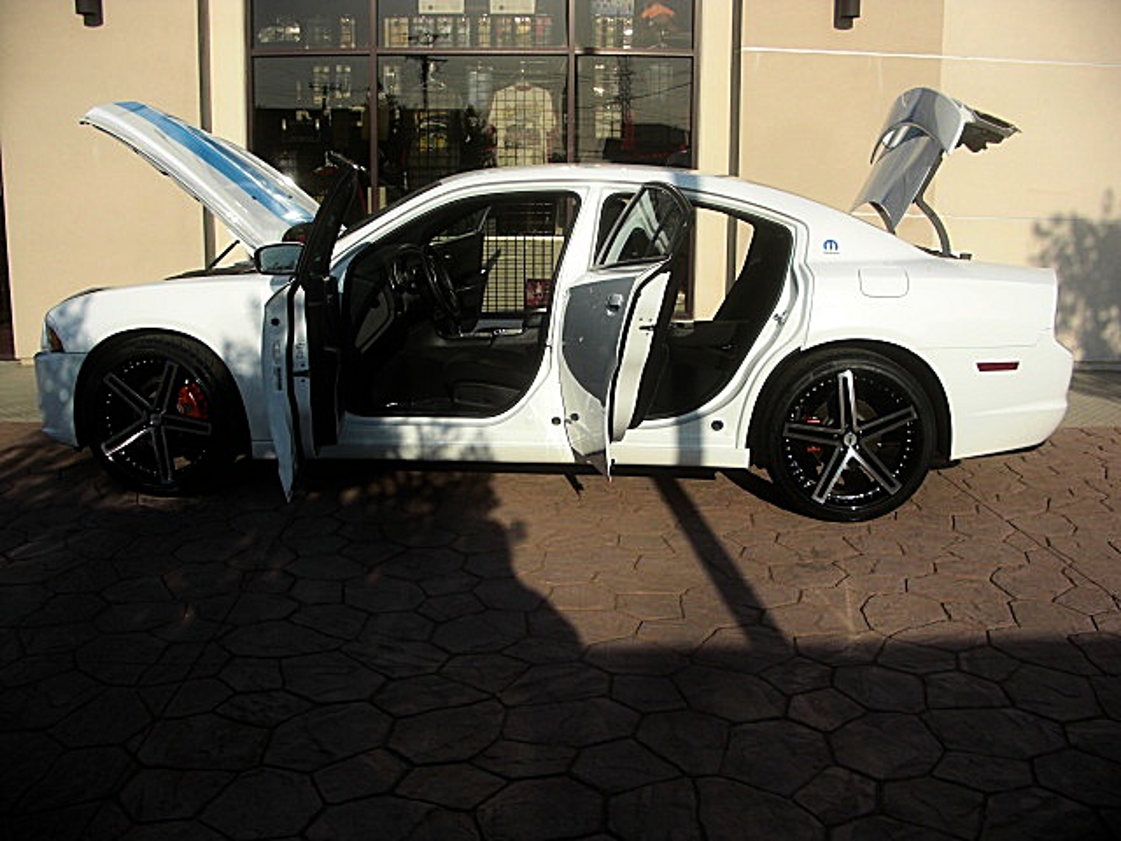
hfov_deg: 51.4
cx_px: 560
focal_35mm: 36
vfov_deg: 39.7
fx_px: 1166
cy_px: 420
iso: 50
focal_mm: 6.3
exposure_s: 1/160
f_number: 7.9
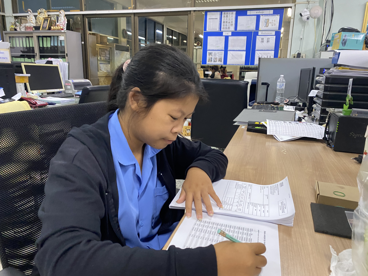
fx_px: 276
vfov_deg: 53.1
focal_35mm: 26
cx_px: 184
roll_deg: -0.4
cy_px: 138
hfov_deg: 67.3
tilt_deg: -14.4
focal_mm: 4.25
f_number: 1.8
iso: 400
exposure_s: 1/45
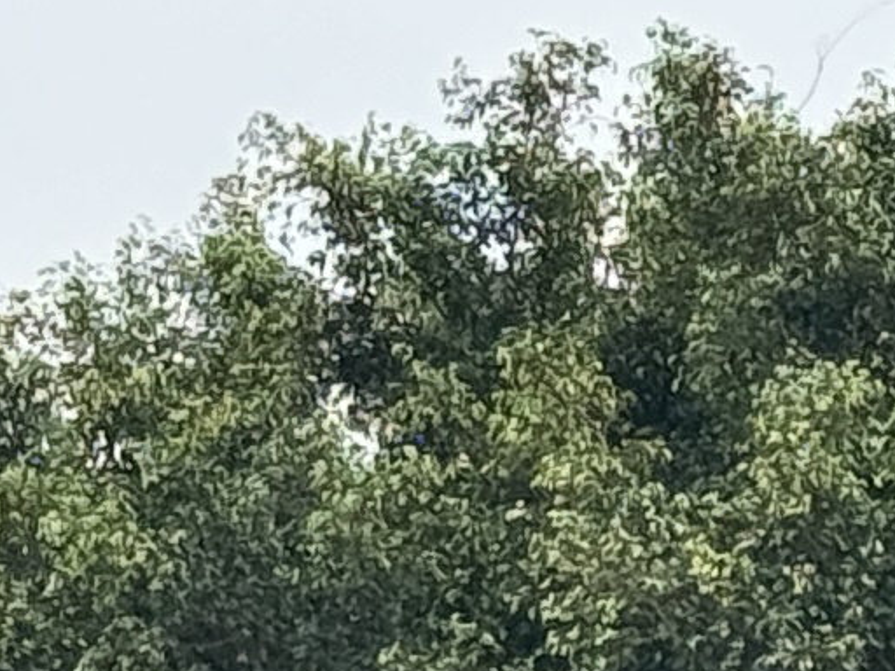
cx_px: 1019
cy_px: 2219
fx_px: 9773
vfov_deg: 3.8
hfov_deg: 5.2
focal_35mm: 378
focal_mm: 6.86
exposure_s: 1/615
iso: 64
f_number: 1.78
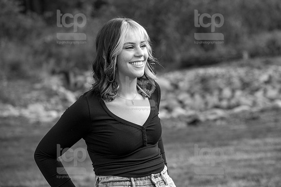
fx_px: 964
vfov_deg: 11.1
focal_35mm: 123
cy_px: 84
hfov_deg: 16.6
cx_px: 150
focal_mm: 105
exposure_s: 1/250
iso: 250
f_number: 4.5
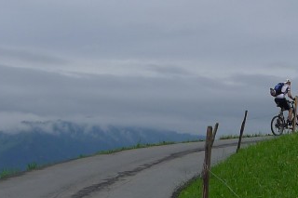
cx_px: 308
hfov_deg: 18.9
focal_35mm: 105
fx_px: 869
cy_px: -97
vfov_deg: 12.4
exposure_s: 1/640
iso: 80
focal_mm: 6
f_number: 3.2
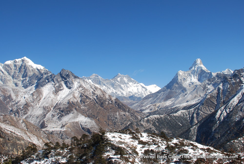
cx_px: 122
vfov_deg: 37.0
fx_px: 244
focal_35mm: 36
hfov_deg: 53.1
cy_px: 82
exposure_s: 1/320
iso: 100
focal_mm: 24
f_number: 8
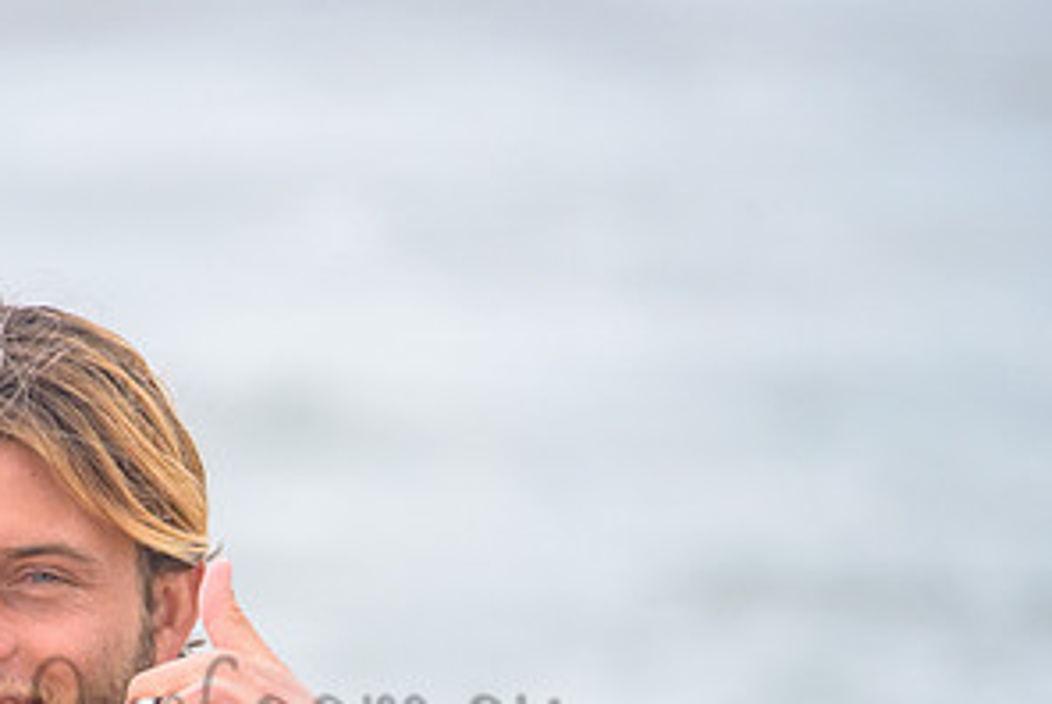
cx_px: 185
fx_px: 28636
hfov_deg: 2.1
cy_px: 681
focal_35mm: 979
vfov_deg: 1.4
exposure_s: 1/2000
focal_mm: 500
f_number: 5.6
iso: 560
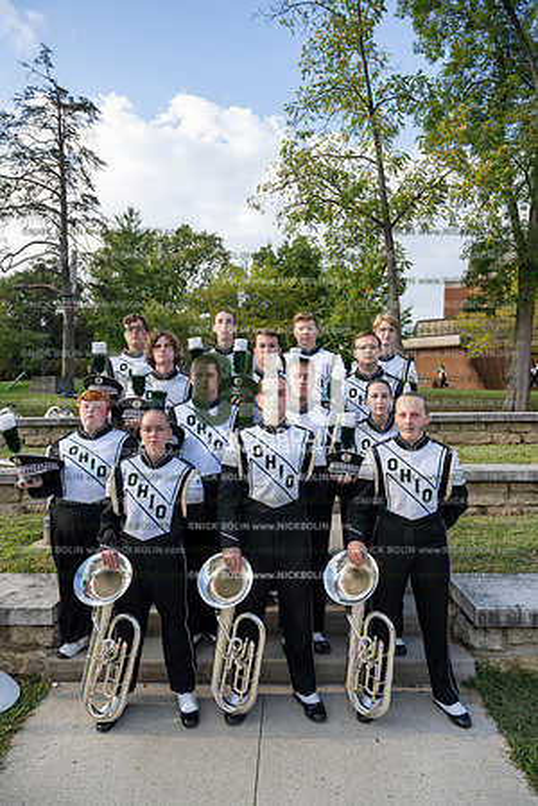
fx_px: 538
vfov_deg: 73.7
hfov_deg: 53.1
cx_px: 269
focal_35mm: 24
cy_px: 403
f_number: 5.6
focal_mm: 24
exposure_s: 1/640
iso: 320
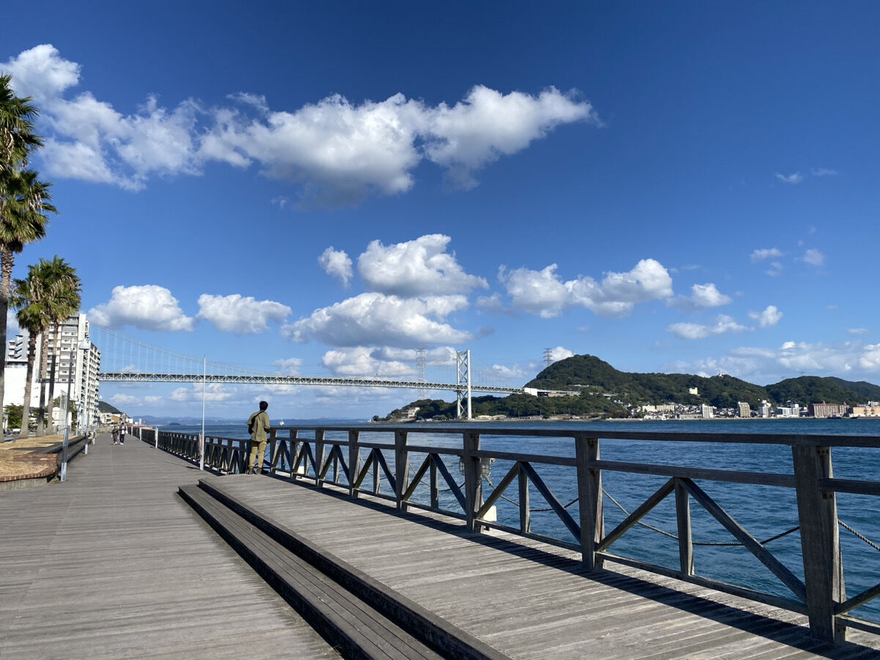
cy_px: 330
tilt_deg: +11.0
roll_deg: +0.8
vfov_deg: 53.1
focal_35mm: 26
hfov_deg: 67.3
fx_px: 661
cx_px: 440
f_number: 1.8
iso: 32
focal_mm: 4.25
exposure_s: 1/4274
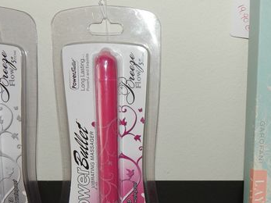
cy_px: 213
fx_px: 524
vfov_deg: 21.0
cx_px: 173
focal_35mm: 67
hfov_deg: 28.8
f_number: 3.2
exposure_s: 1/30
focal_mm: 5.6
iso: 200
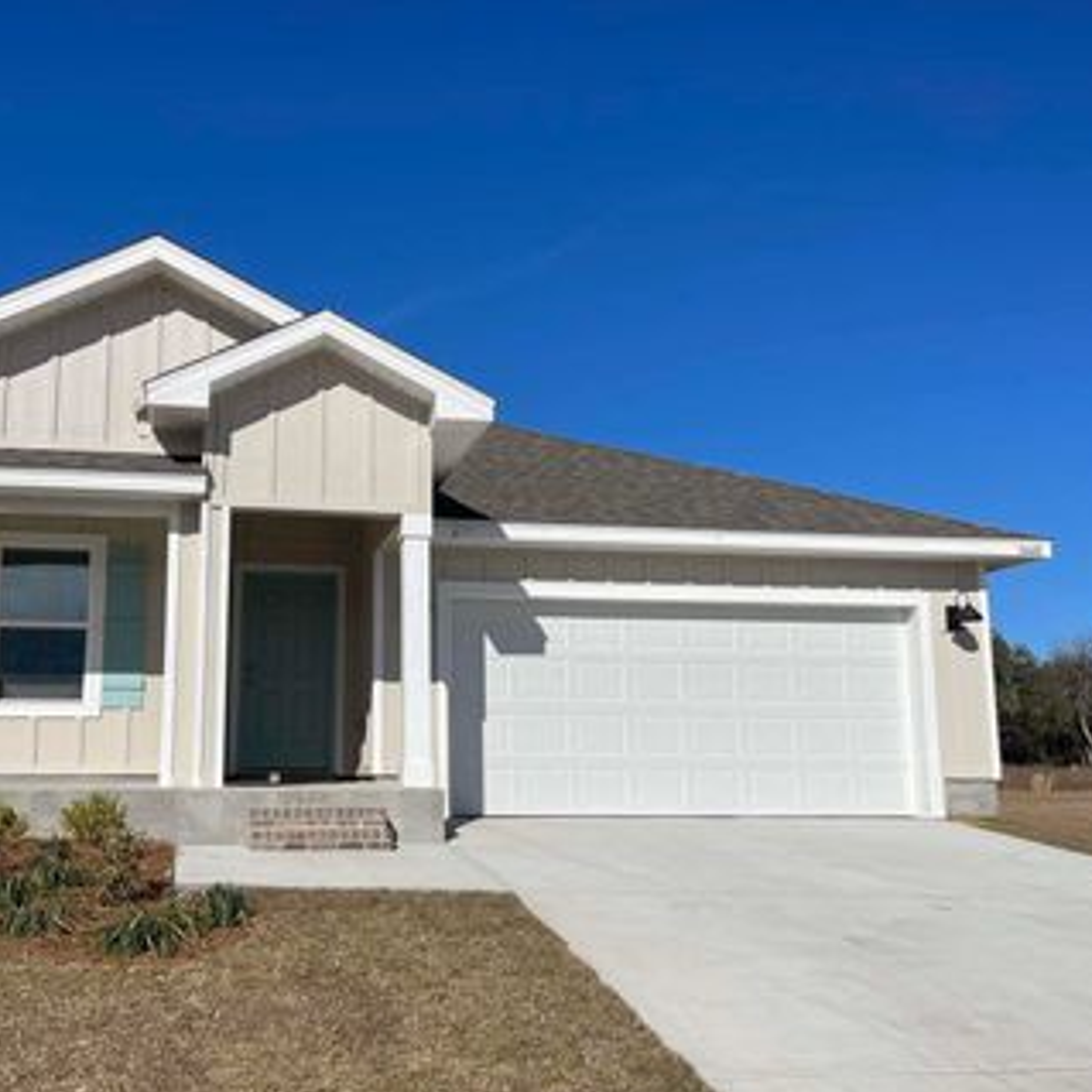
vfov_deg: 46.0
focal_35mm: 36
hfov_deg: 45.7
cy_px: 570
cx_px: 411
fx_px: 1285
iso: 32
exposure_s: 1/10989
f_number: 1.6
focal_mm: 5.1
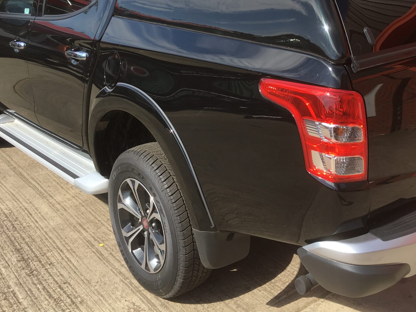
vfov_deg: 29.5
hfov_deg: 39.1
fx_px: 577
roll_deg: +0.8
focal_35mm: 48
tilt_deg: -11.1
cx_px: 282
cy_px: 55
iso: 25
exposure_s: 1/591
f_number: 2.2
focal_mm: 4.15
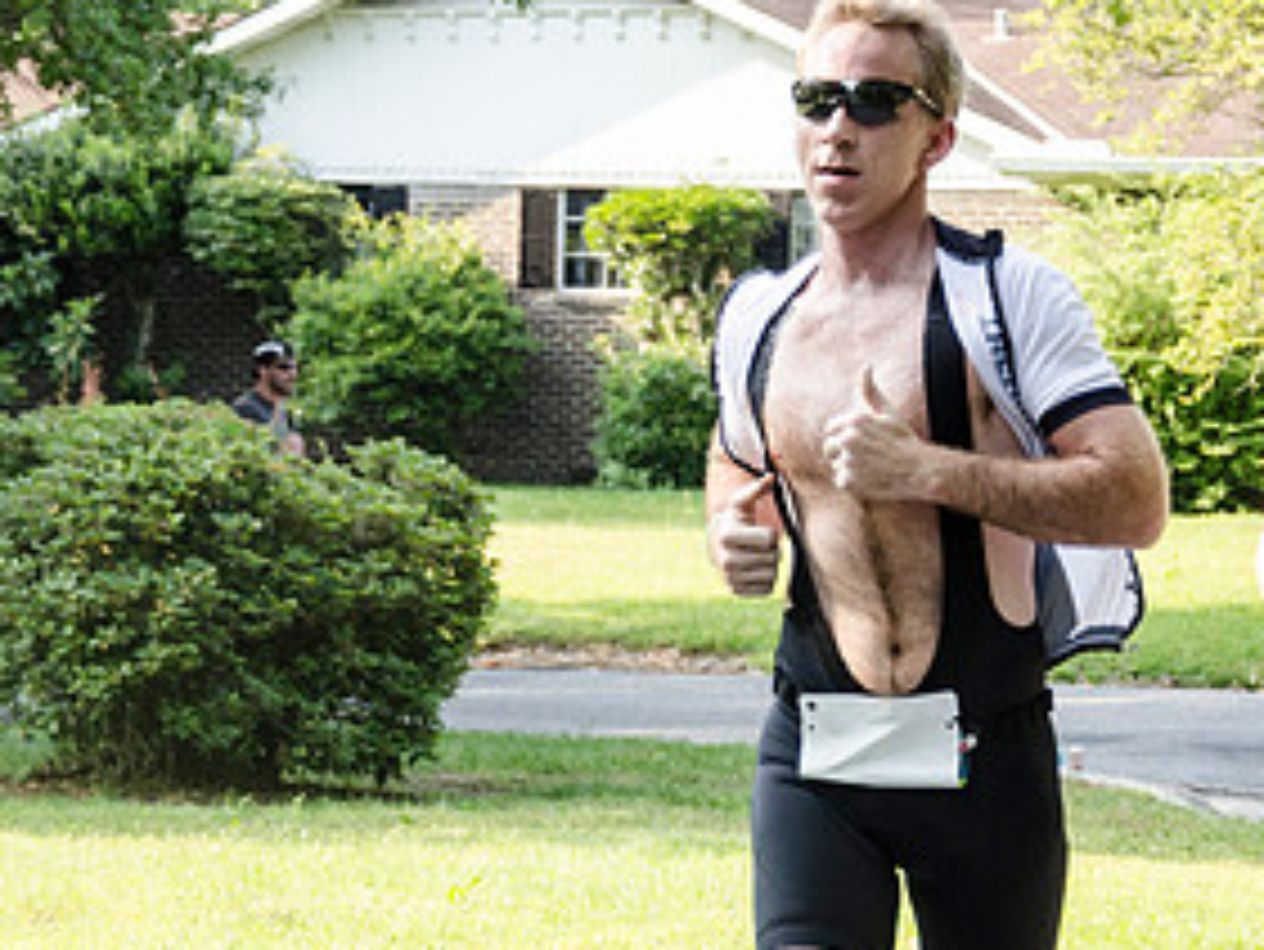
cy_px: 765
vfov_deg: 7.6
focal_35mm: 196
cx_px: 684
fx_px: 7160
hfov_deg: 10.1
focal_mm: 66
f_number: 5.3
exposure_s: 1/640
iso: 800
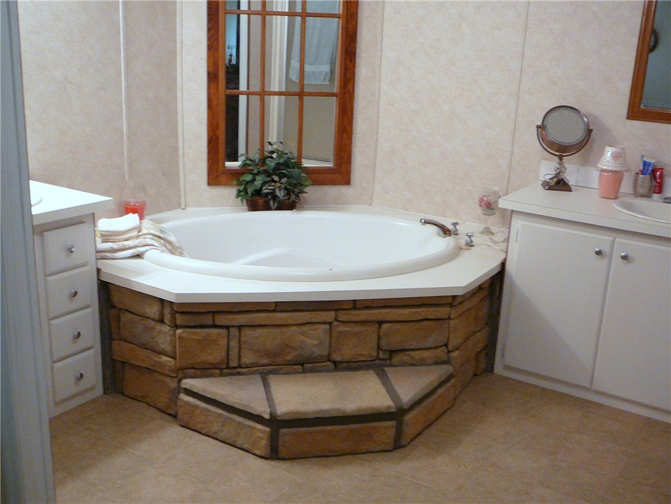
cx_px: 336
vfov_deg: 40.7
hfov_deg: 52.6
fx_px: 678
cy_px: 252
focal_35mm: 35
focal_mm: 5.2
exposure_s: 1/13
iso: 200
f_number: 2.8
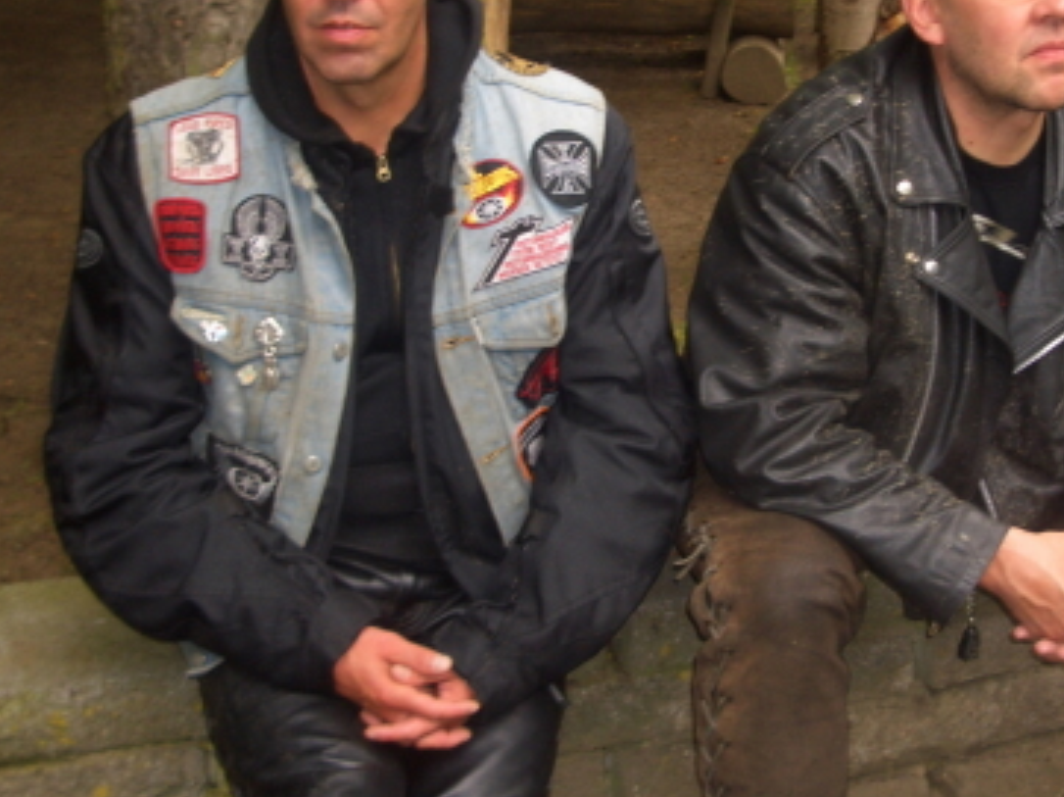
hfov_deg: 29.7
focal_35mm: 65
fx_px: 1997
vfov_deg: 22.5
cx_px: 682
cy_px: 282
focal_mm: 8.2
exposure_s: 1/60
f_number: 3.1
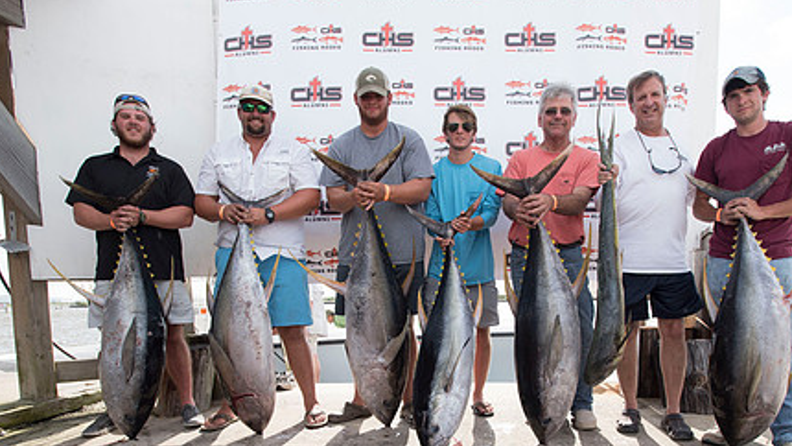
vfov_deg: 45.6
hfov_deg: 76.1
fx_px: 504
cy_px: 349
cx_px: 435
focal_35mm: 24
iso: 250
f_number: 5.6
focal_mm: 17
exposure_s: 1/640
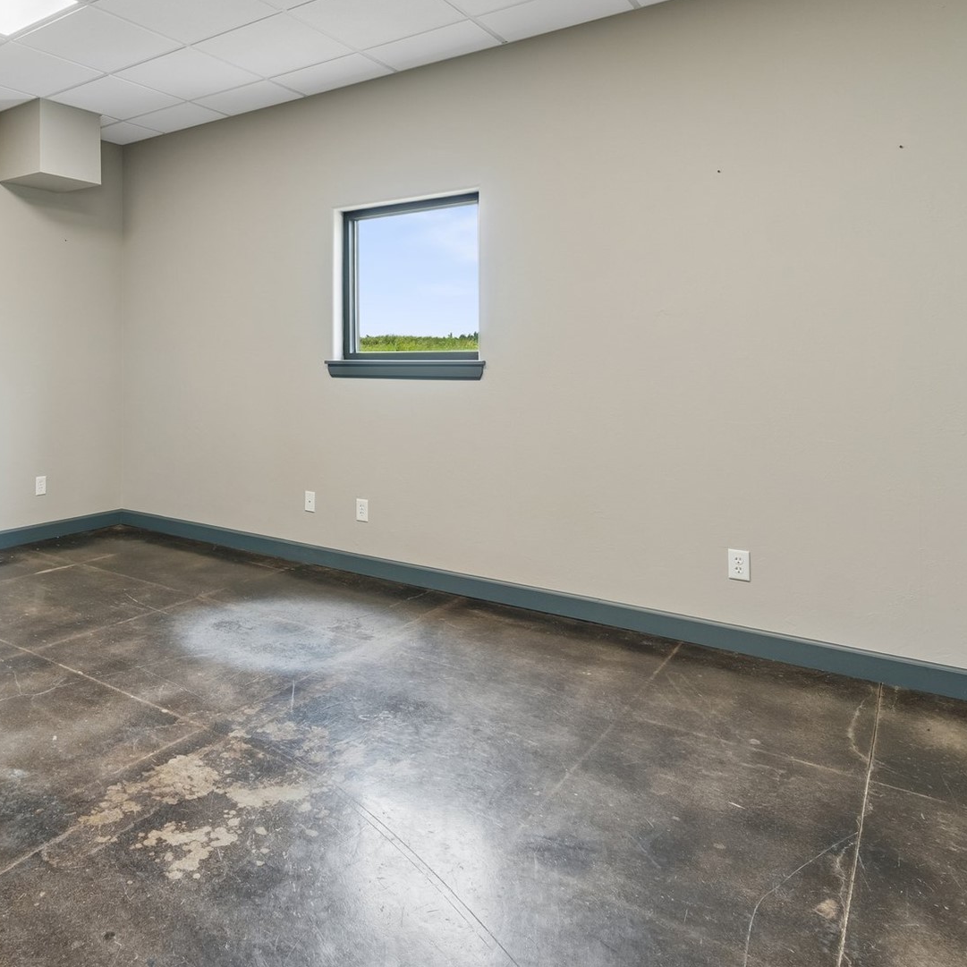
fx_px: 759
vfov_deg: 64.4
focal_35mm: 24
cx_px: 254
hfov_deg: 61.7
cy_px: 387
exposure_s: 1/60
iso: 200
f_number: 6.3
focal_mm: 10
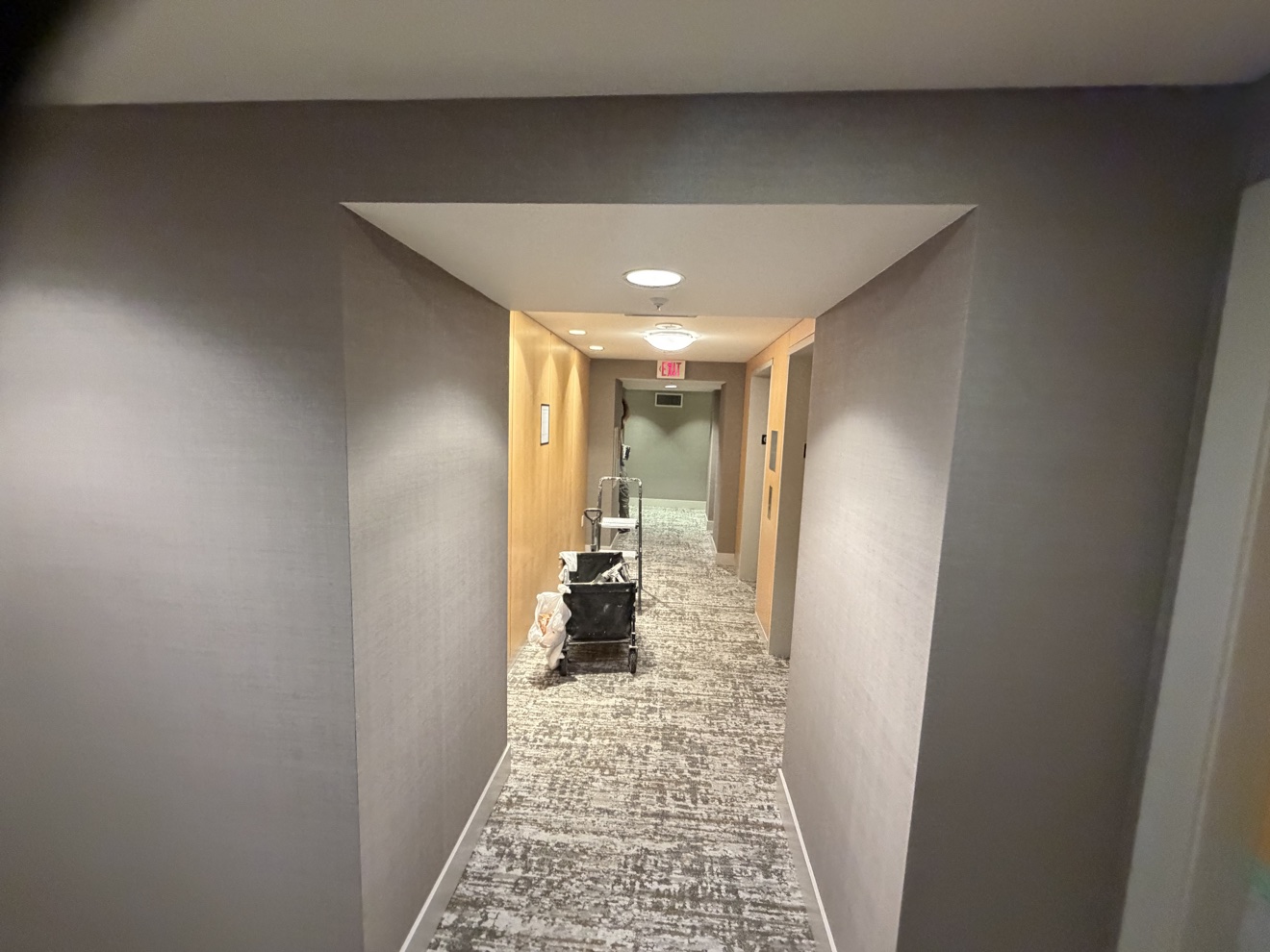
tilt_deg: -6.9
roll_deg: -2.9
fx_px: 514
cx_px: 635
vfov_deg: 85.7
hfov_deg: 102.1
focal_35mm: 14
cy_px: 476
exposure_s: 1/60
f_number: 2.2
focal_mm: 2.22
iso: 800
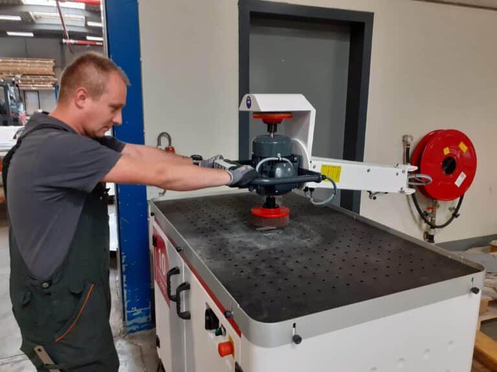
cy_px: 186
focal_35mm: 27
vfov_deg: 51.4
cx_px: 248
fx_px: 388
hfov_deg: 65.3
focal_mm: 3.6
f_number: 1.9
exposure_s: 1/33
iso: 250
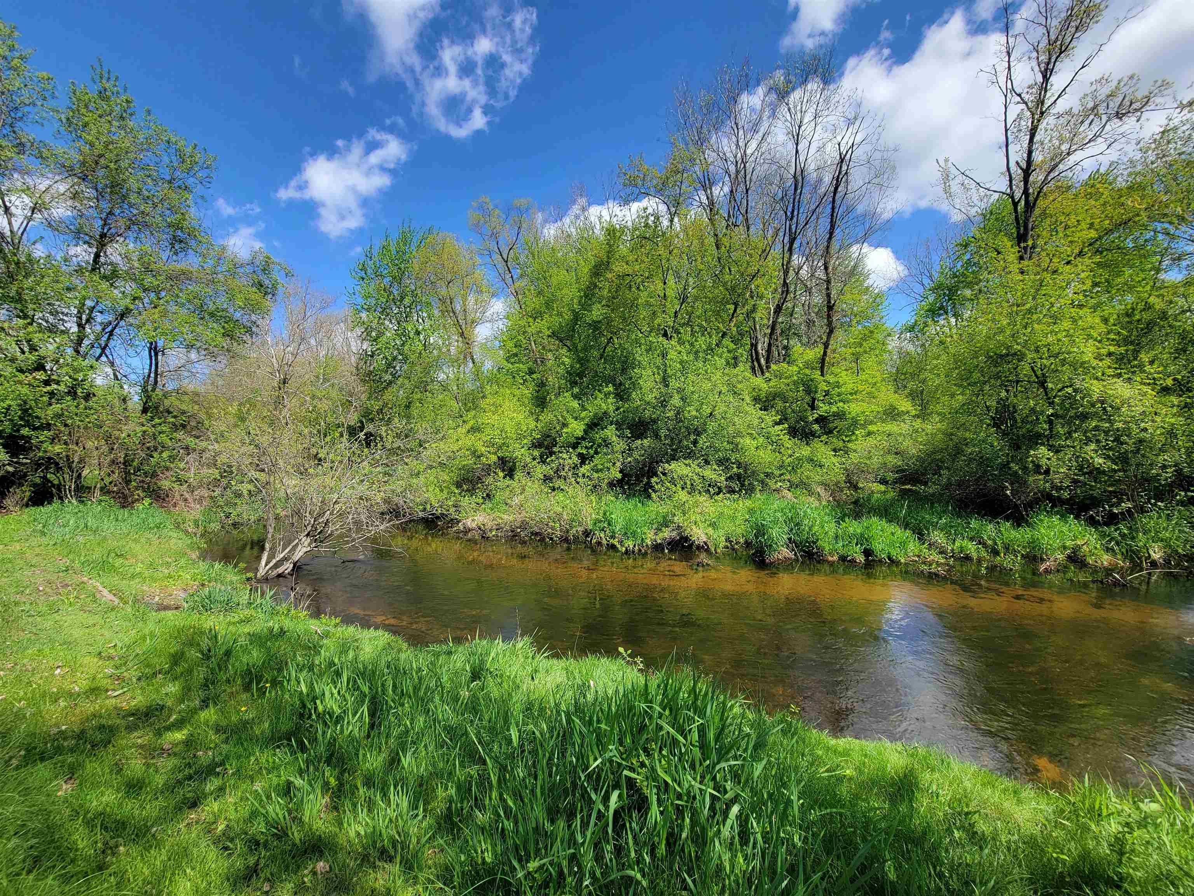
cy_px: 448
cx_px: 597
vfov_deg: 89.9
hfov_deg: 106.2
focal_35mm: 13
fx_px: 448
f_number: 2.2
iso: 50
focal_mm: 2.2
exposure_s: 1/1011
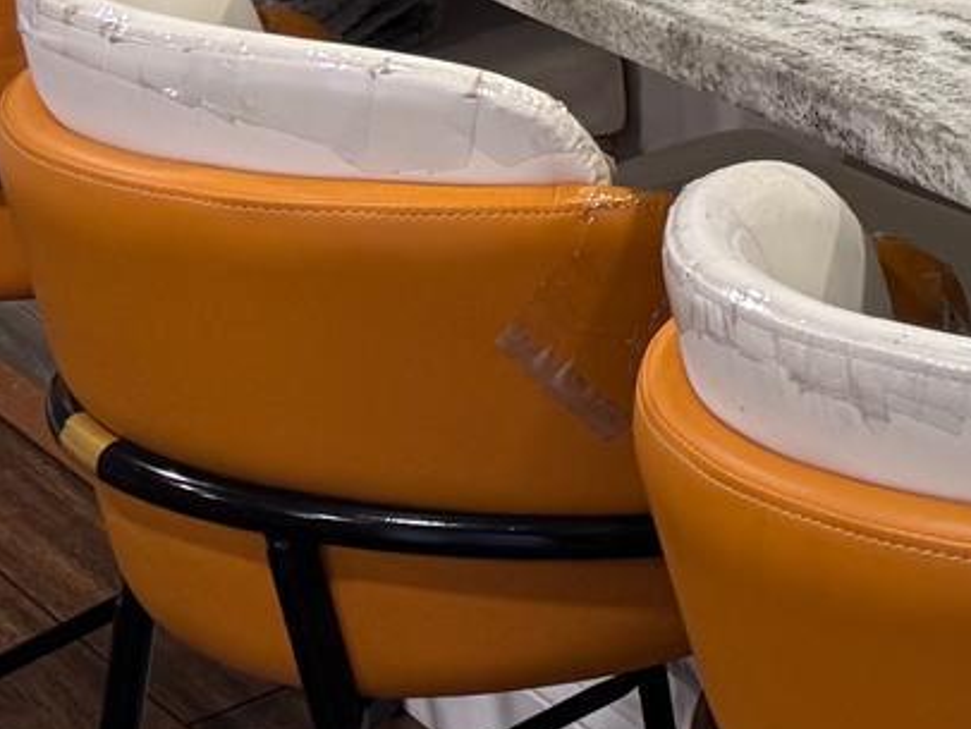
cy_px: -770
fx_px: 3396
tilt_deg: -7.8
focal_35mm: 121
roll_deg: +1.6
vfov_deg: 11.0
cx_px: 2217
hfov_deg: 13.0
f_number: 1.78
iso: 125
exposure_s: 1/60
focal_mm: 6.76
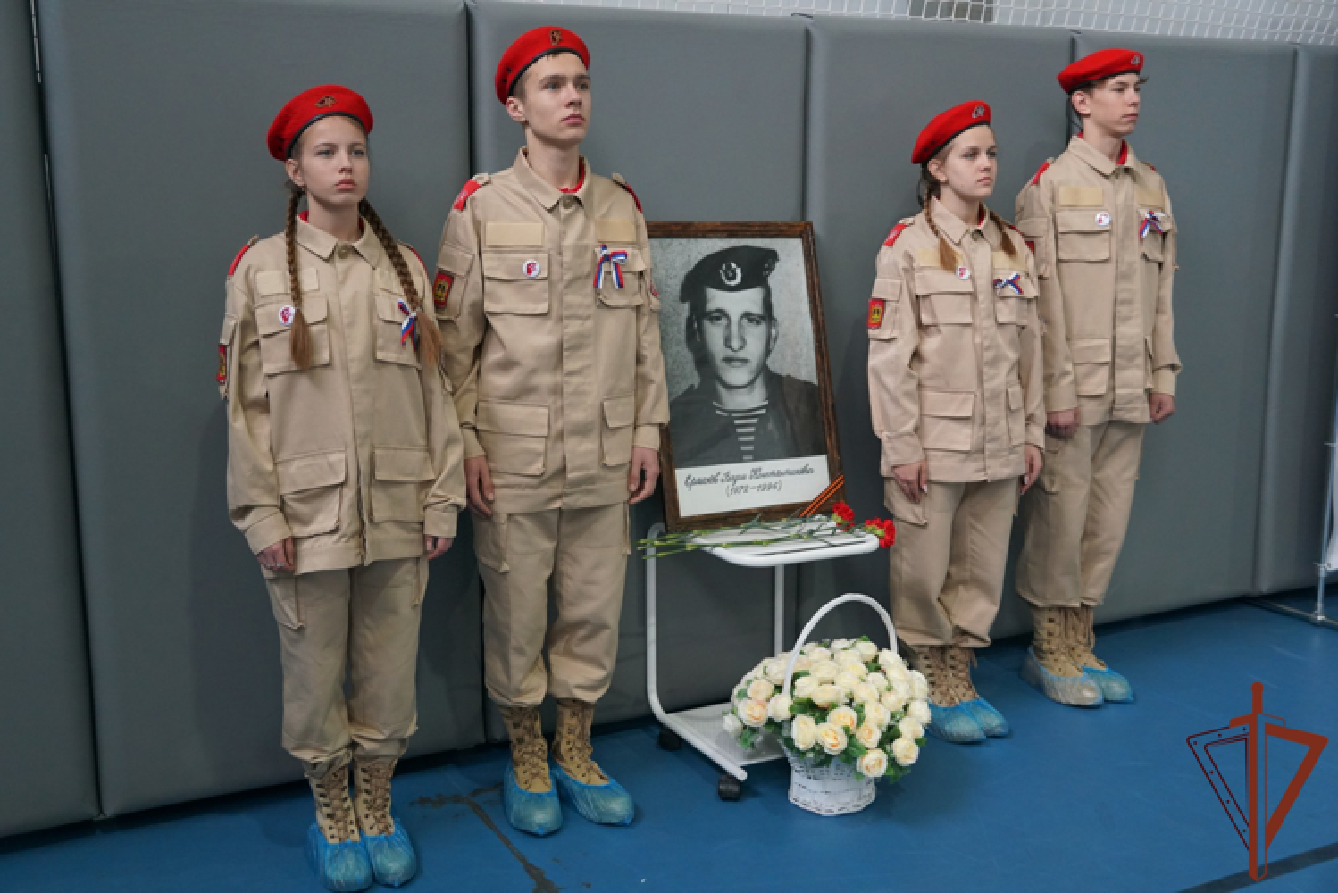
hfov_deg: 51.3
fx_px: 1394
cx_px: 669
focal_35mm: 38
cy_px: 446
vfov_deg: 35.5
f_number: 4
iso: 1600
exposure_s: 1/160
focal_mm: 25
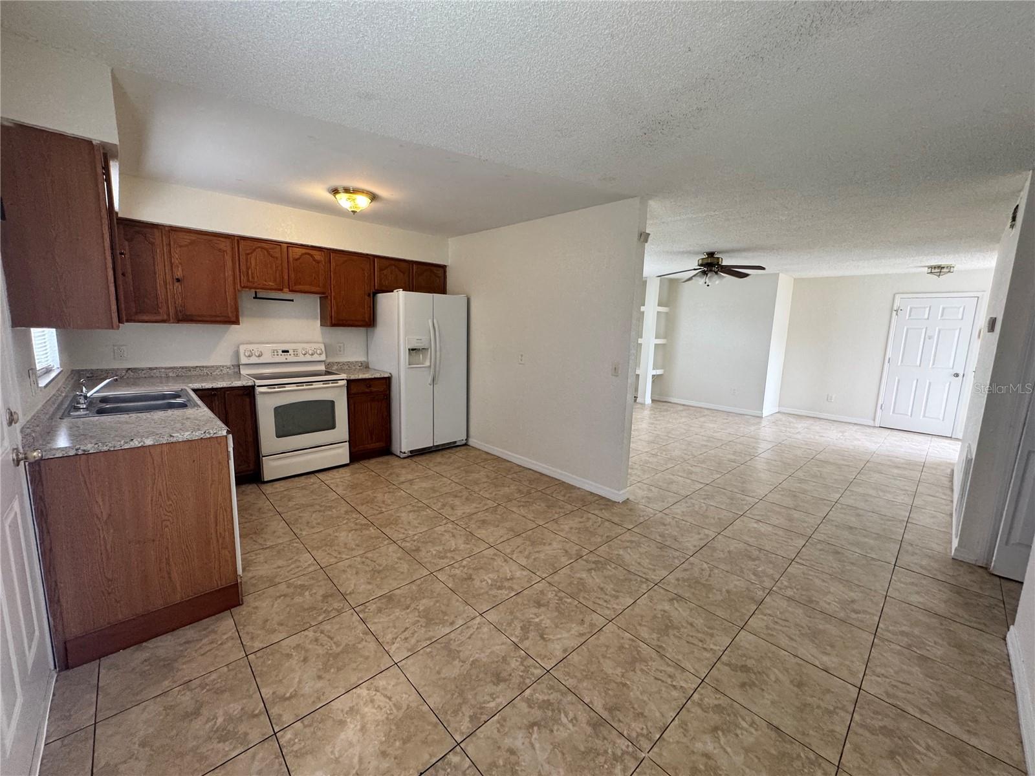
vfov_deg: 85.7
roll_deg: -2.1
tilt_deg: -8.0
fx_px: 419
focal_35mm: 14
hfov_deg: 102.1
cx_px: 518
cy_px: 388
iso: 200
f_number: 2.2
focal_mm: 2.22
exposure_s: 1/120
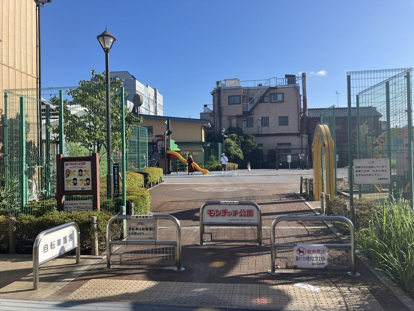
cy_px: 156
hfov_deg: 63.4
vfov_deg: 49.7
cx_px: 207
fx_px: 335
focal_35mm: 28
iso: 32
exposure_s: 1/1567
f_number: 1.8
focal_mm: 3.99
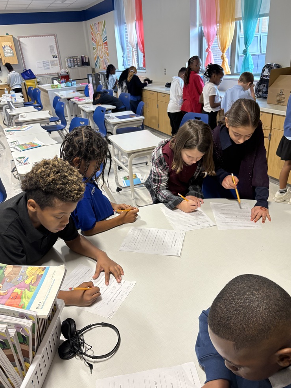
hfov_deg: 51.4
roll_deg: +4.7
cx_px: 145
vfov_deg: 65.3
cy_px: 199
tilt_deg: -25.1
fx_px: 303
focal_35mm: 27
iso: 200
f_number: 1.6
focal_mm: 5.96
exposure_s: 1/60
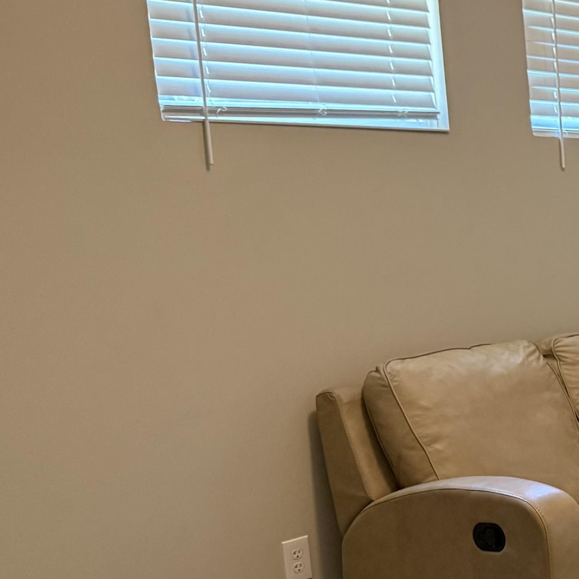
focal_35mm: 67
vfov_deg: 25.6
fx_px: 1268
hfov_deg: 22.4
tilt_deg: -8.5
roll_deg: +1.5
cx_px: 796
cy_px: 389
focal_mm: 6.76
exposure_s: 1/60
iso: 500
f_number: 1.78
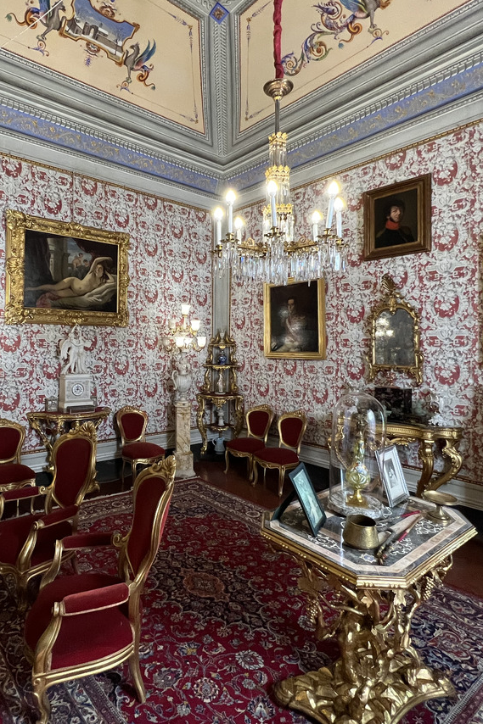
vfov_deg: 86.9
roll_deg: -0.3
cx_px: 185
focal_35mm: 19
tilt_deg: +1.2
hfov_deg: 63.7
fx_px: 383
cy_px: 344
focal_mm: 1.57
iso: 250
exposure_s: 1/50
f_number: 1.8
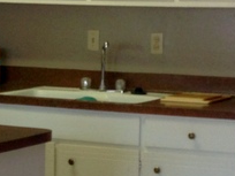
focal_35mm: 166
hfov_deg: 11.9
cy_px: 146
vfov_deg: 8.9
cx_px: 47
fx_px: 1127
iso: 80
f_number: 2.4
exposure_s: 1/20
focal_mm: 4.13
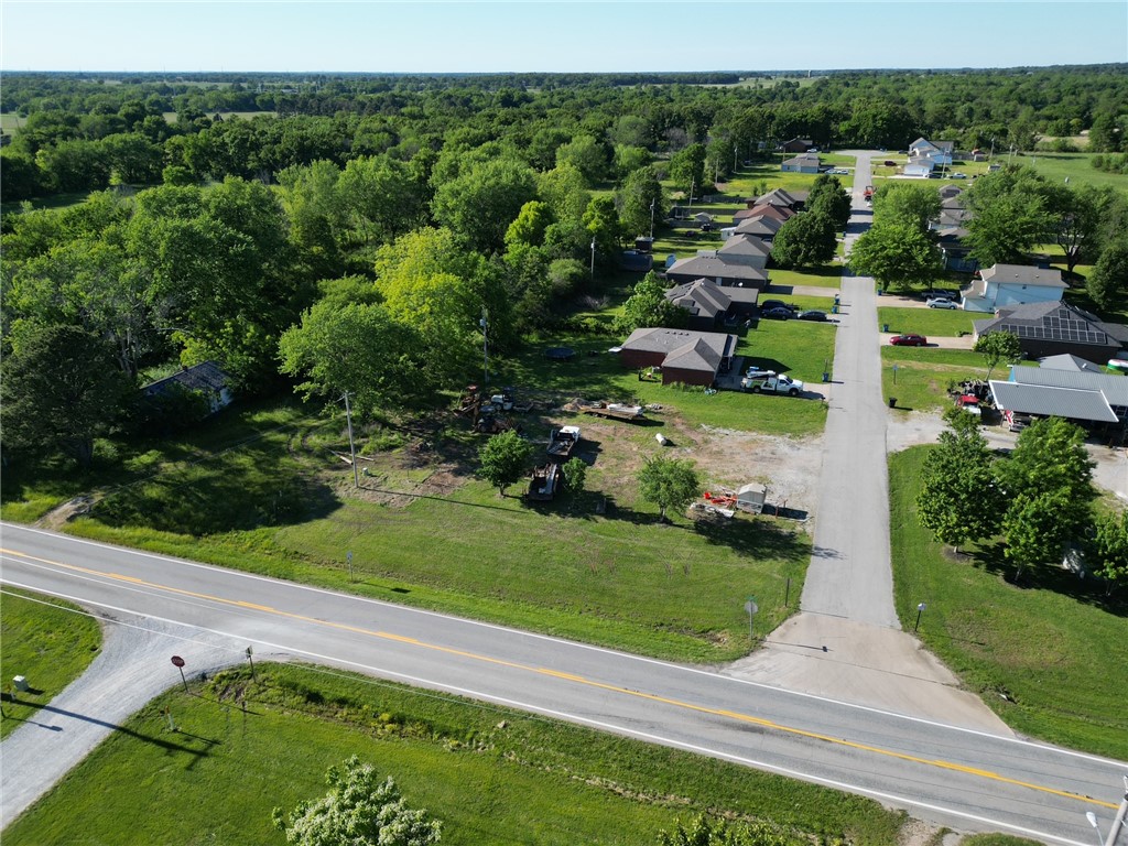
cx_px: 564
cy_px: 423
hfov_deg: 71.6
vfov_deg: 56.8
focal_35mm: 24
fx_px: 782
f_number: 1.7
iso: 140
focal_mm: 6.72
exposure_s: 1/2500
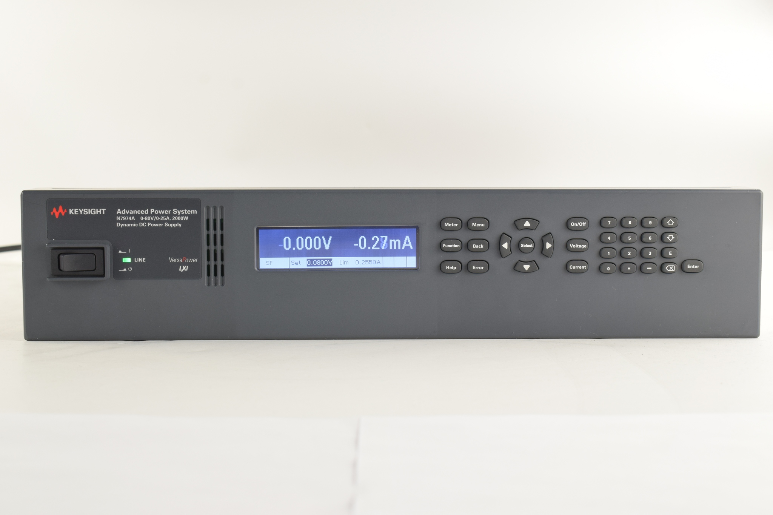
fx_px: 1095
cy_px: 258
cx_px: 386
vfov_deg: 26.5
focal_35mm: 51
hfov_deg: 38.9
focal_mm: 34
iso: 400
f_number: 10
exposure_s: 1/30
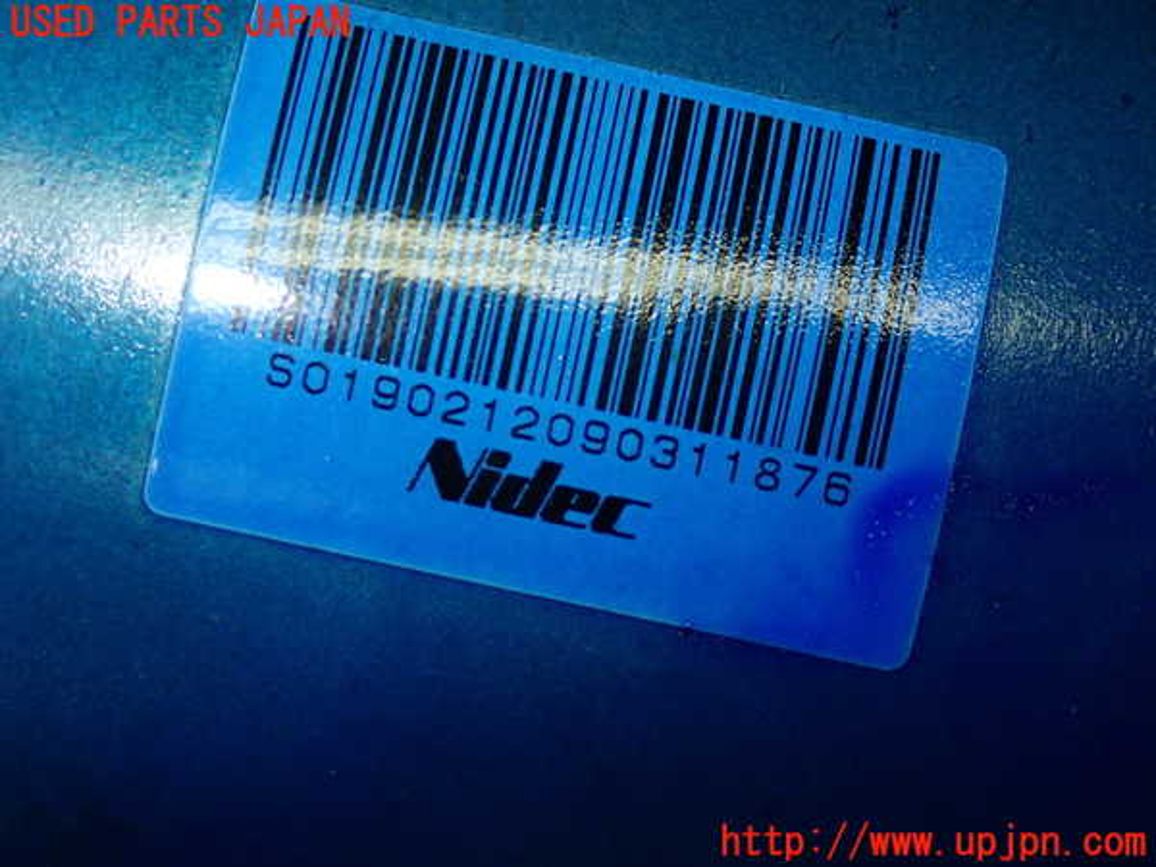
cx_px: 578
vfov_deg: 20.7
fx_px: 2371
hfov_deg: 27.4
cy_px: 434
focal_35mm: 71
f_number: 3.9
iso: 320
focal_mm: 12.73
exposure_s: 1/60
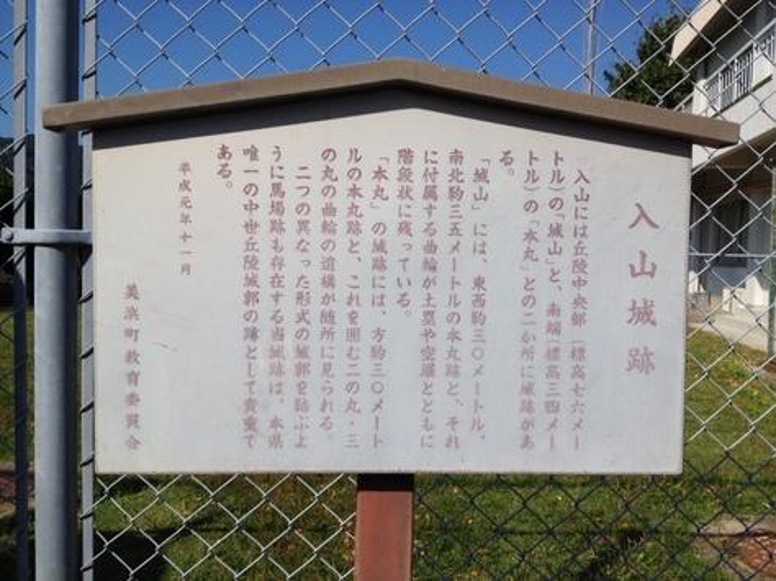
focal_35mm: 35
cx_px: 388
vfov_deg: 40.7
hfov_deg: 52.6
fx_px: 784
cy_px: 290
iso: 64
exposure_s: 1/3460
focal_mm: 4.28
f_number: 2.4
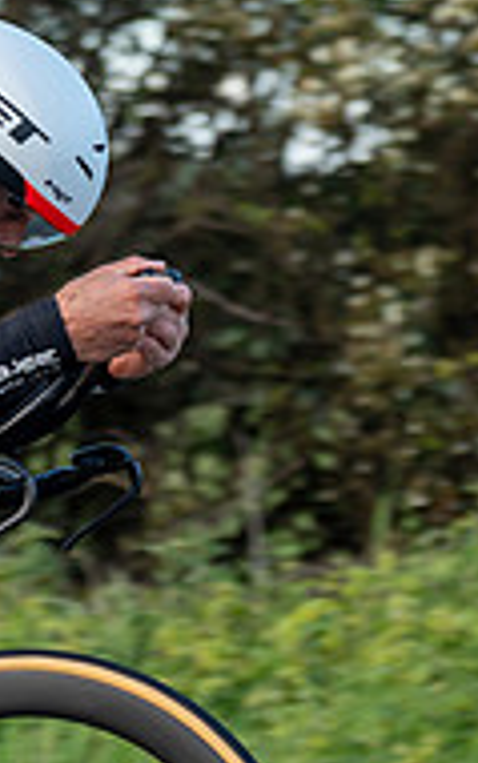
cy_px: 224
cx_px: 12
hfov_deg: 3.4
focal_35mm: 392
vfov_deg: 5.4
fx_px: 8158
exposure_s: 1/640
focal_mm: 86
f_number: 3.2
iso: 500
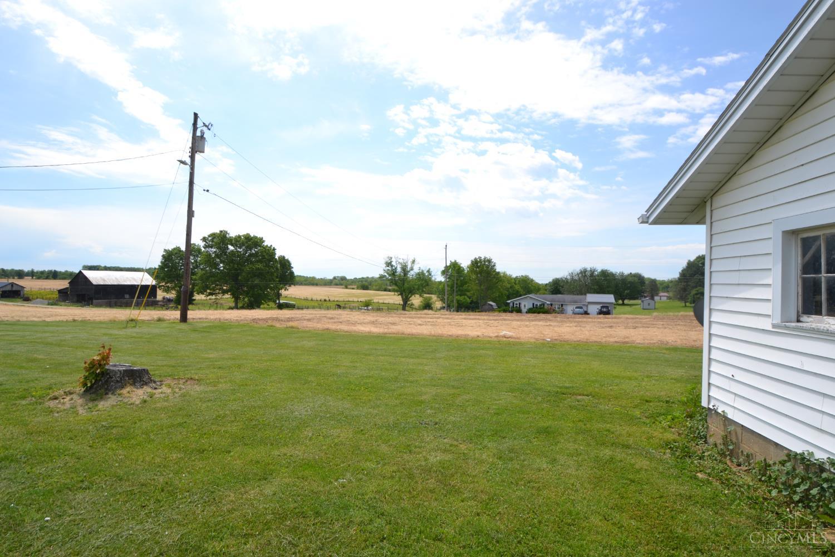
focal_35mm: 18
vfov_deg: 67.4
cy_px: 278
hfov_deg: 90.0
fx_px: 417
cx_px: 418
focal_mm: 12
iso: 100
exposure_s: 1/320
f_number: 9
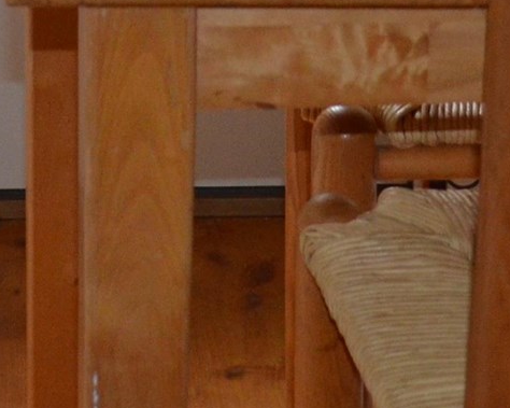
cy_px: -618
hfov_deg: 10.5
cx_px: 33
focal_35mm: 182
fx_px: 2747
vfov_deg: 7.8
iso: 1000
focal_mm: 20
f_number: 3.8
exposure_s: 1/60
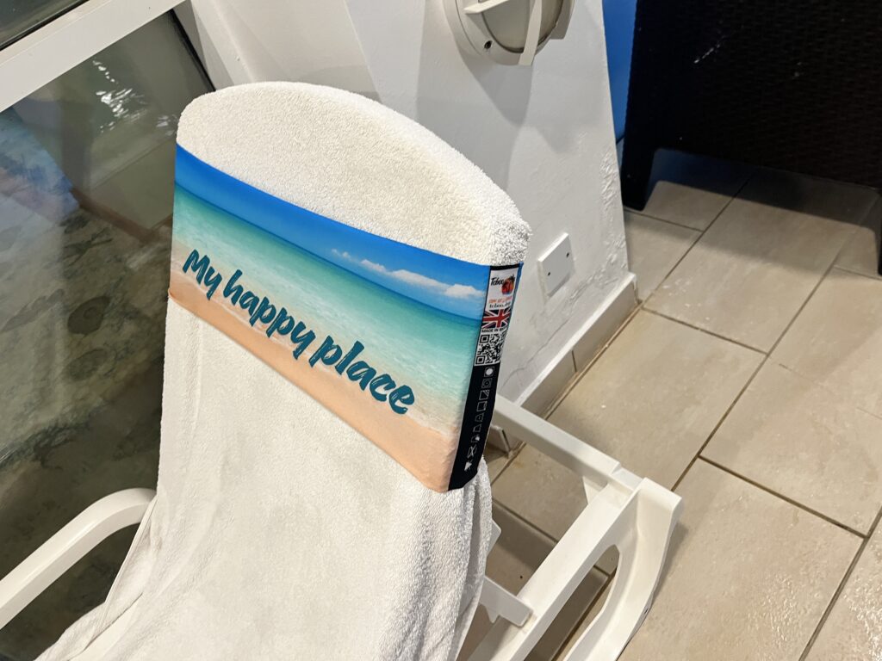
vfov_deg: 53.1
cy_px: 330
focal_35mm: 26
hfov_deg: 67.3
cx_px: 441
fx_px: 662
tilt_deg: -45.8
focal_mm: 5.1
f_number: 1.6
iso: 160
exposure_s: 1/60
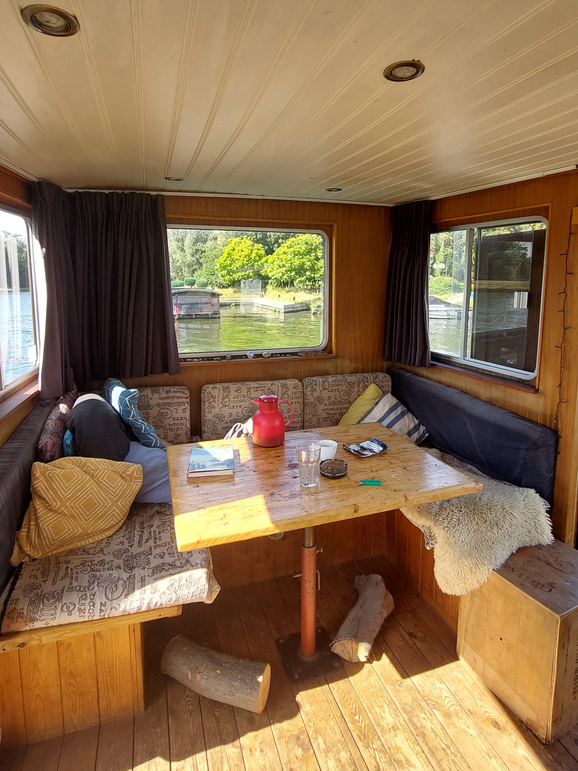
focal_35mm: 18
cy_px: 325
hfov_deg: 71.6
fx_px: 401
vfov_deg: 87.1
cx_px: 298
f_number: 2.2
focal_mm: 1.74
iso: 50
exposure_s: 1/197
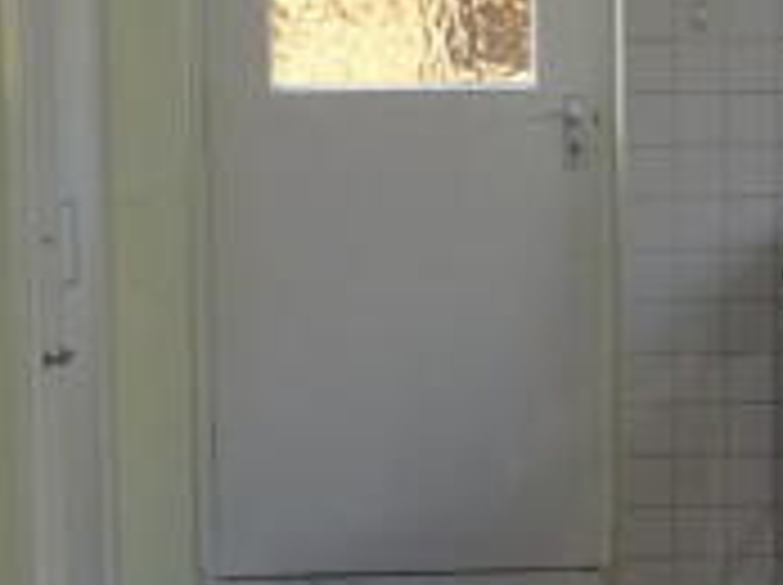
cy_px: 74
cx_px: 434
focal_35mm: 84
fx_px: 1897
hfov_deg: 23.3
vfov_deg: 17.3
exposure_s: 1/30
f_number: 3.3
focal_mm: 4.1
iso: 100
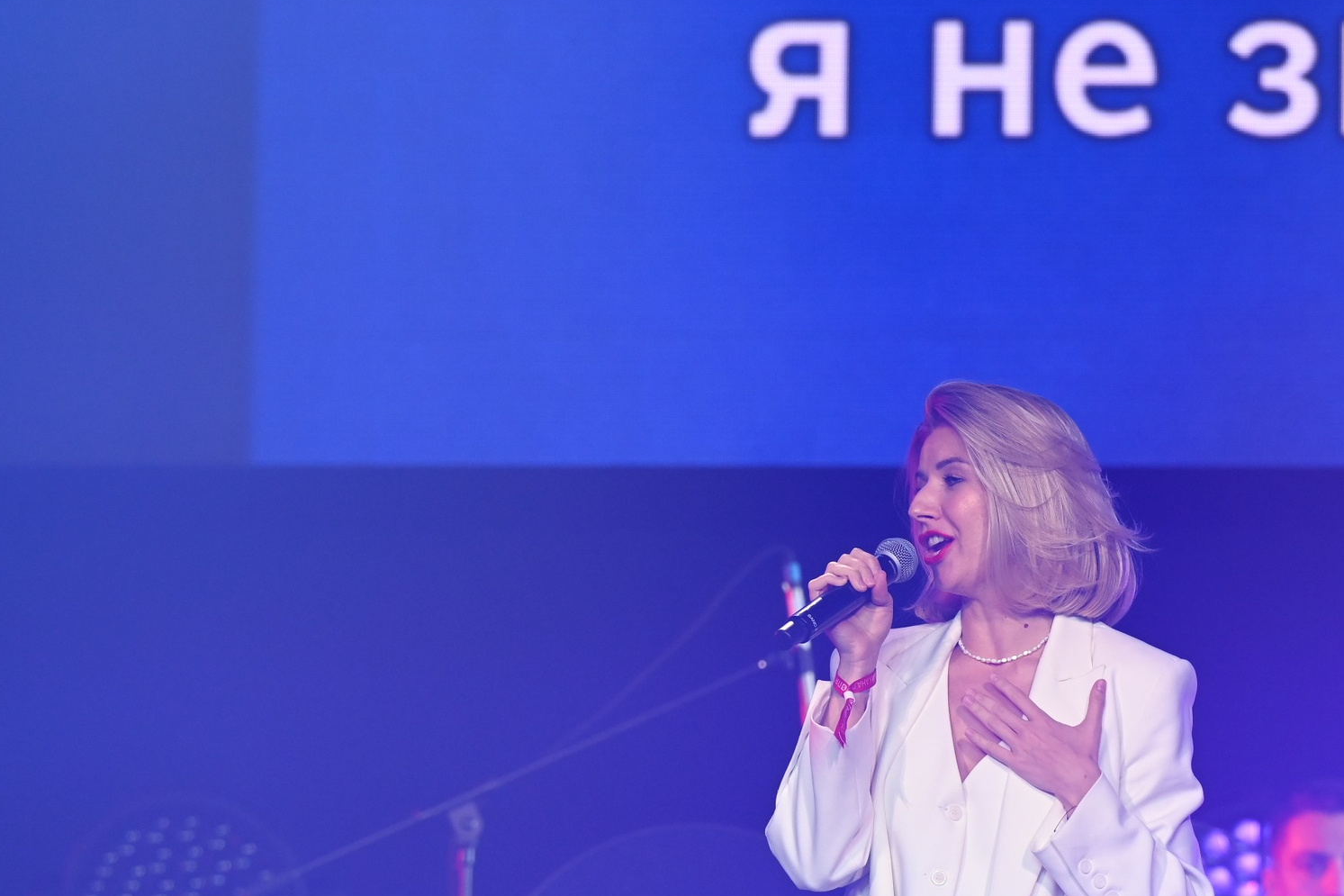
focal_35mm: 343
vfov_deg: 4.0
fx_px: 12803
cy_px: 604
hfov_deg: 6.0
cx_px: 799
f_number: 4
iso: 1250
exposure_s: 1/400
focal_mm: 200
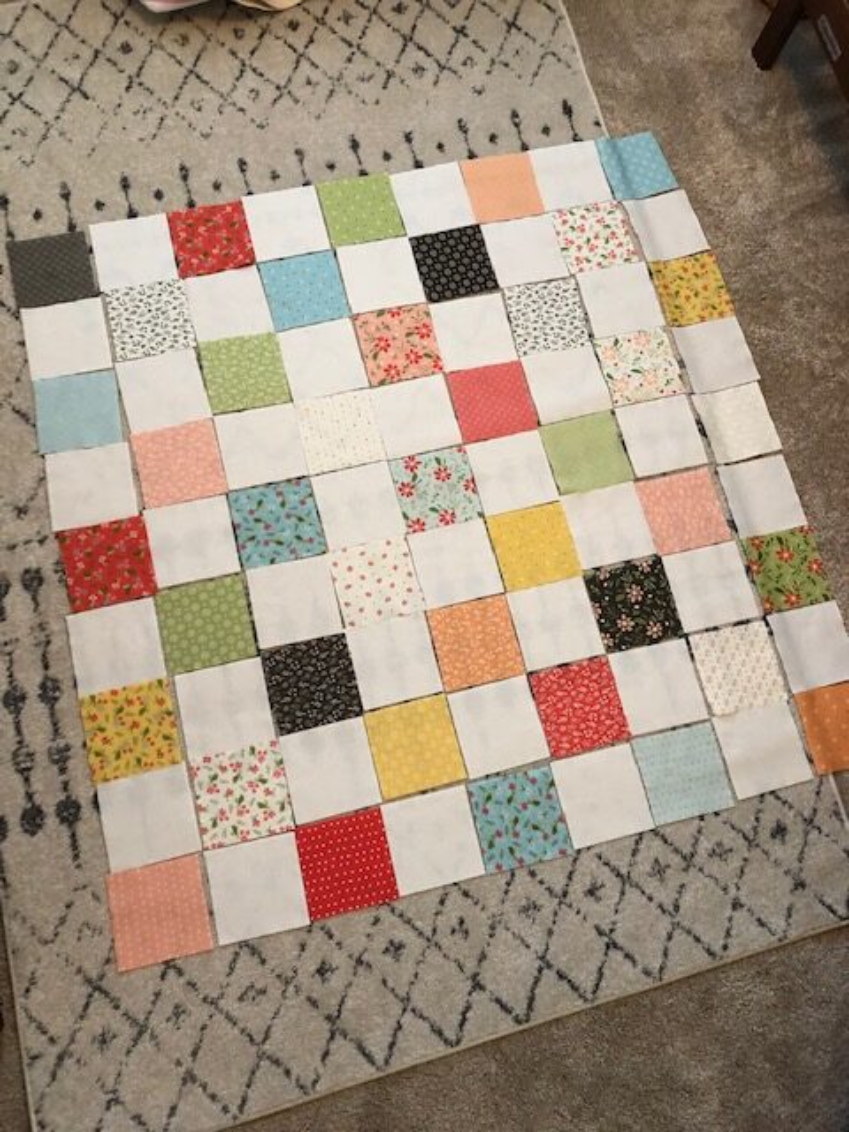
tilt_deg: -74.9
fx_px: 916
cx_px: 424
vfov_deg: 63.4
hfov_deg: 49.7
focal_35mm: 28
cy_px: 566
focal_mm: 3.99
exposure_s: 1/15
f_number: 1.8
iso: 50
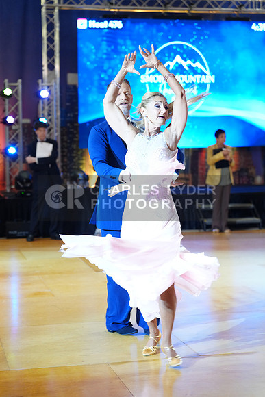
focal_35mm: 70
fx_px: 772
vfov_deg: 28.8
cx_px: 132
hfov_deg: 19.5
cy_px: 198
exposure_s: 1/250
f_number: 3.2
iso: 2500
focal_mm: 70
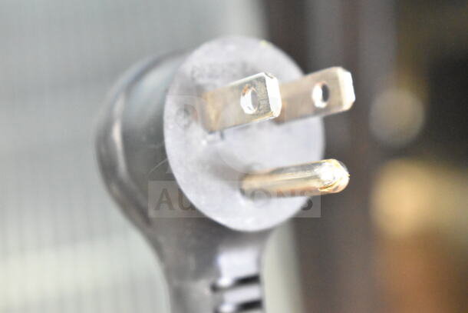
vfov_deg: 16.6
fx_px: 1073
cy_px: 156
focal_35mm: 82
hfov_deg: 24.6
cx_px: 234
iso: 11400
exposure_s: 1/100
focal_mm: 55
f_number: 5.6
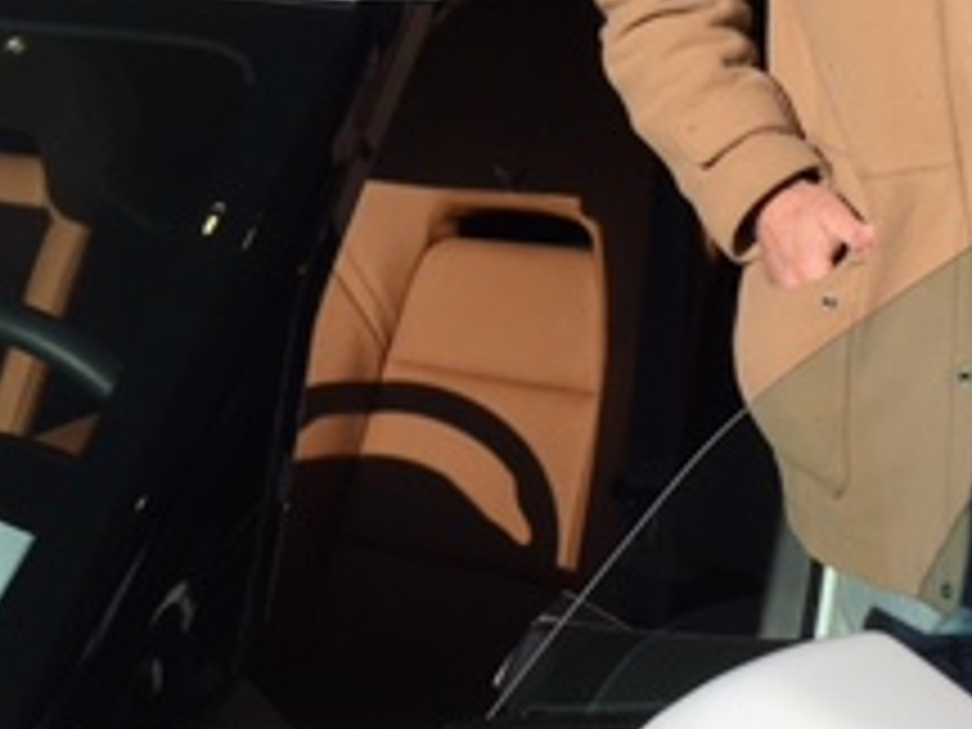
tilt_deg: -17.7
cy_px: 207
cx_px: 279
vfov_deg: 17.1
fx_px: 2415
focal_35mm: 86
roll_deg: +1.0
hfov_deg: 22.6
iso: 25
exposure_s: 1/2849
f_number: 2.2
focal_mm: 4.15
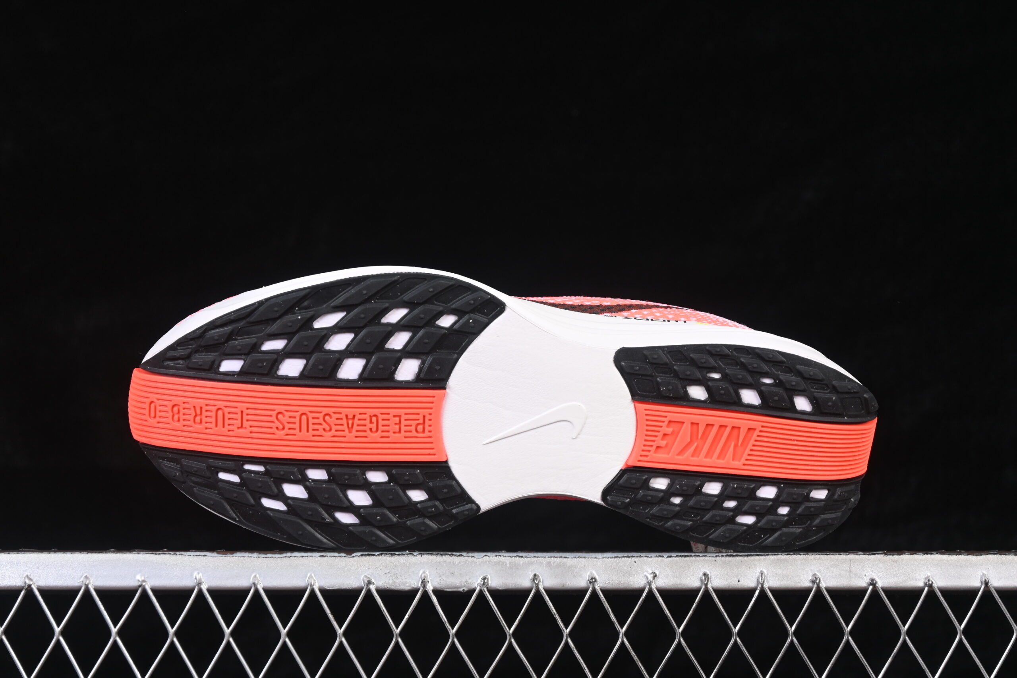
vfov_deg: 18.2
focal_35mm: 75
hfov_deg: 27.0
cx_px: 508
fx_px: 2119
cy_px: 339
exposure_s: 1/80
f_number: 6.3
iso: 160
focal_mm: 50
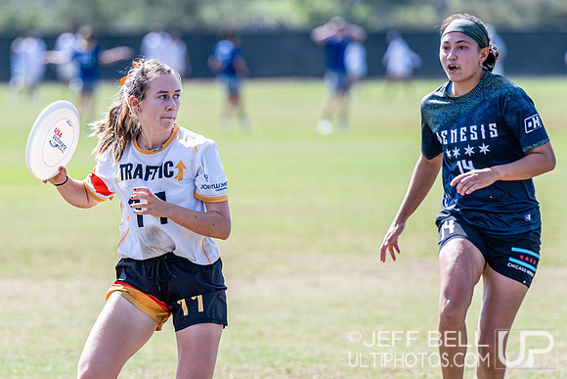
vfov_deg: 3.0
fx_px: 7219
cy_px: 234
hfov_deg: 4.5
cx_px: 187
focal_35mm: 458
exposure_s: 1/800
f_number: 3.2
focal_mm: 200
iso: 100
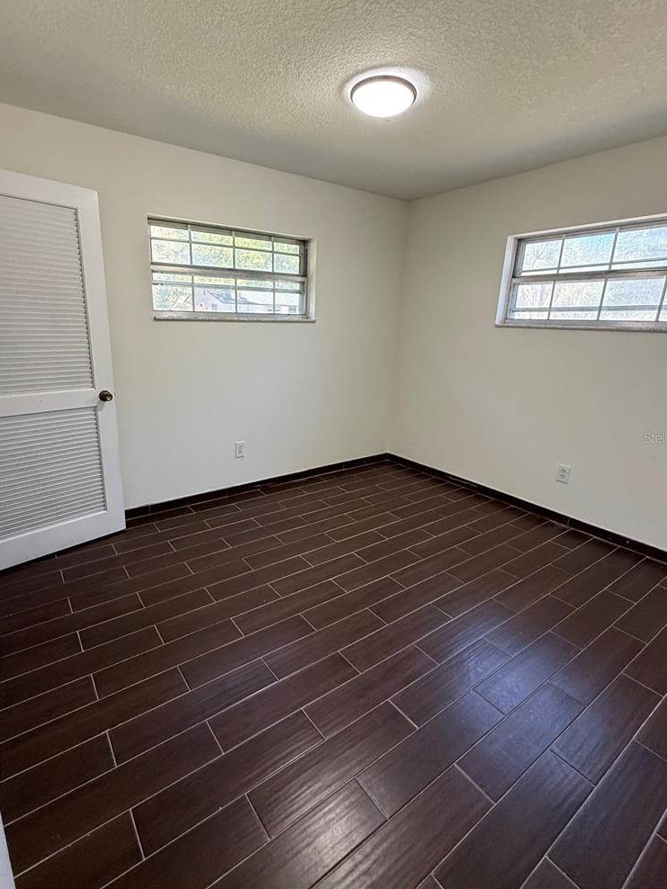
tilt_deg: -14.5
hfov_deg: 74.6
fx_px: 437
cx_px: 302
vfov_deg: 91.0
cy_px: 437
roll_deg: -0.6
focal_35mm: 17
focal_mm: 2.22
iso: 400
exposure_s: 1/120
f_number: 2.2
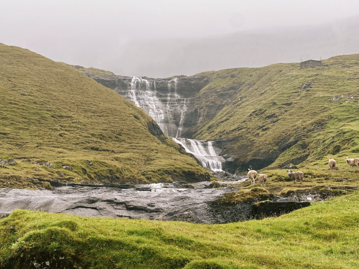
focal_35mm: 84
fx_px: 871
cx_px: 181
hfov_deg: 23.3
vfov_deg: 17.6
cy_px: 135
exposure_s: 1/121
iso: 32
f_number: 2.8
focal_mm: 9
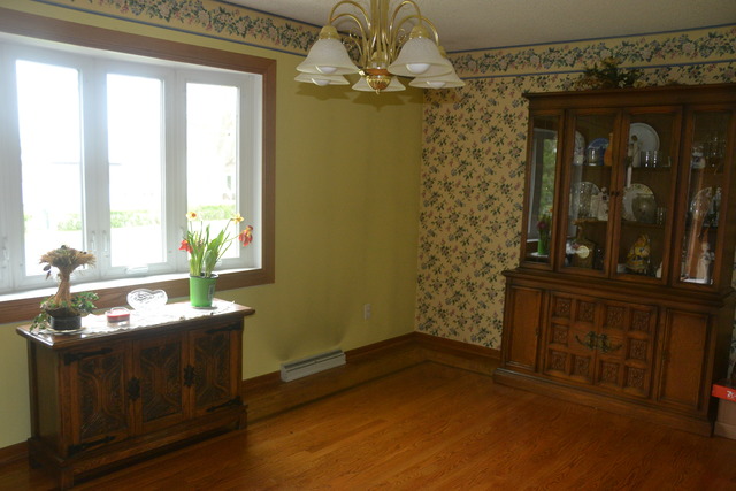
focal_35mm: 30
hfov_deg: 61.9
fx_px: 613
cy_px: 246
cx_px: 368
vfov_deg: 43.6
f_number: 3.5
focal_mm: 20
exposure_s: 1/60
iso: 1000
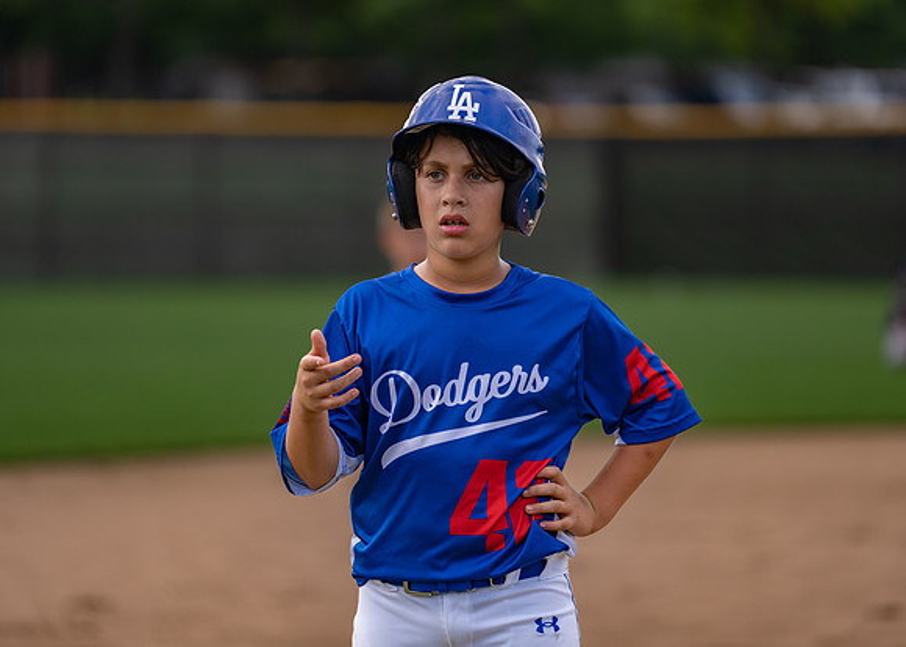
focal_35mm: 212
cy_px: 324
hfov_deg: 9.5
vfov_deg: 6.8
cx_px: 453
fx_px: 5464
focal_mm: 200
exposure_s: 1/2000
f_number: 2.8
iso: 250
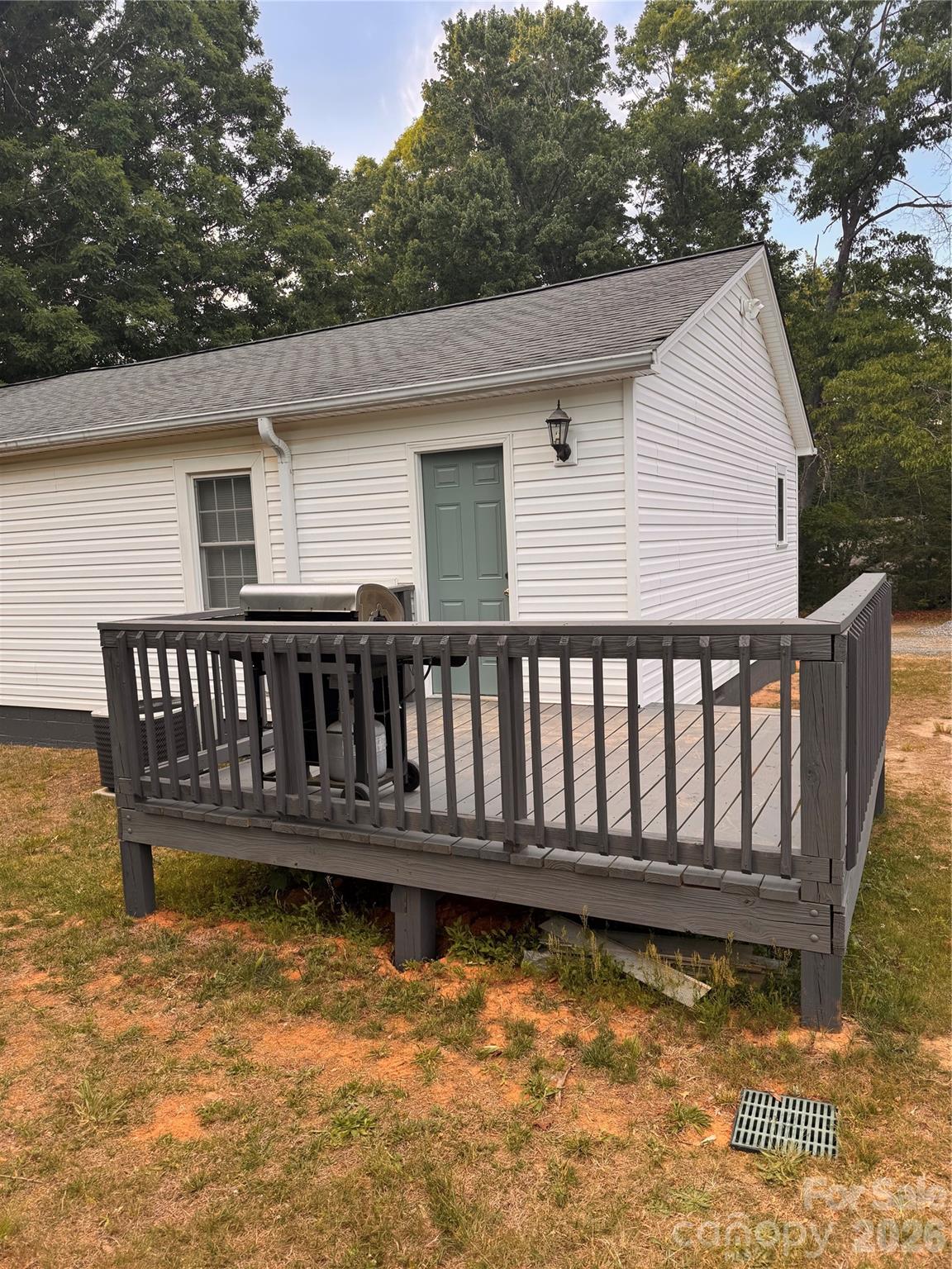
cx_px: 476
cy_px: 634
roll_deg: +2.9
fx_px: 880
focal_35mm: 24
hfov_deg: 56.8
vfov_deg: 71.6
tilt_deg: -5.9
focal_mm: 6.76
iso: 50
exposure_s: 1/122
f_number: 1.78
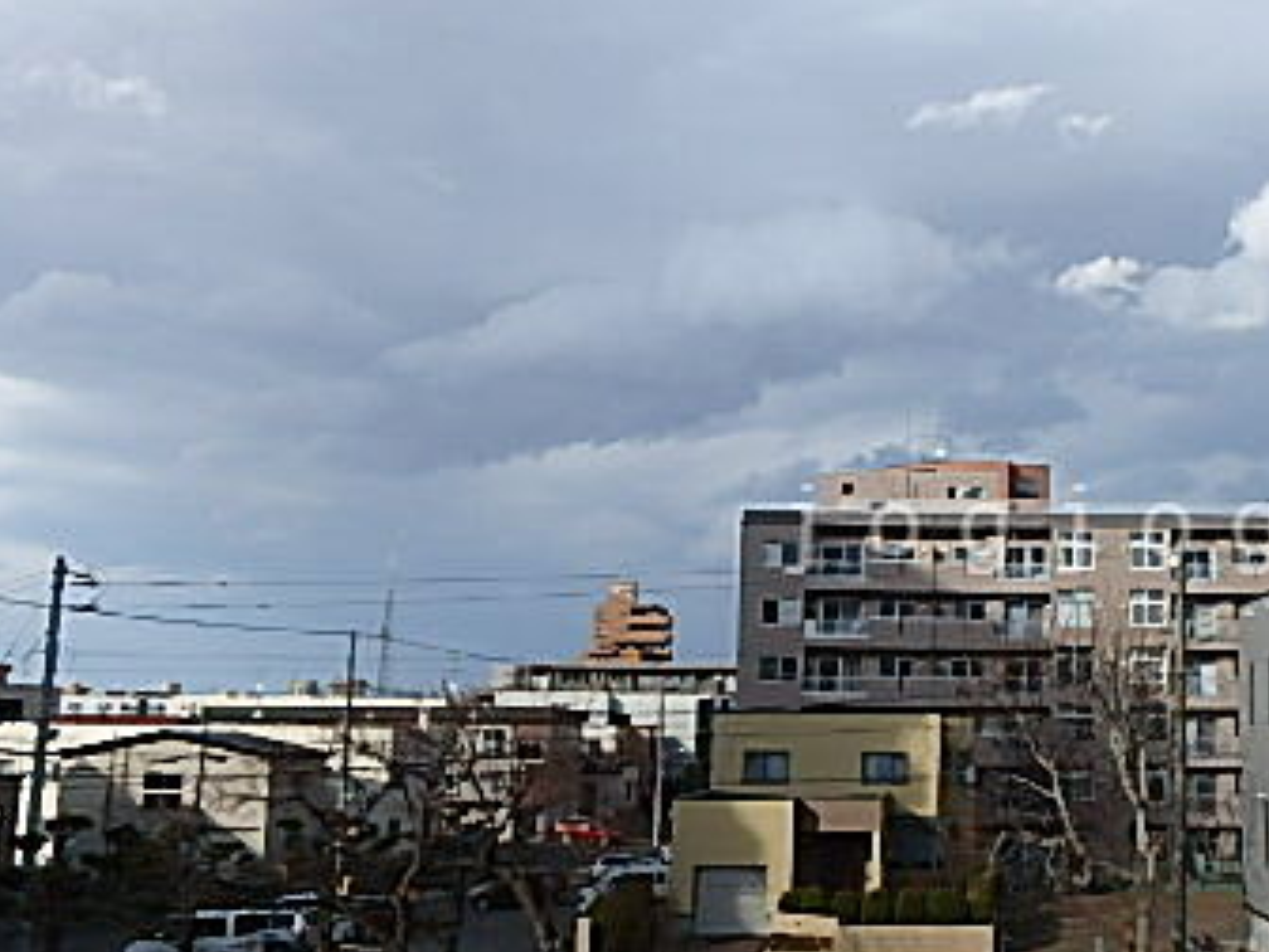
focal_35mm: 40
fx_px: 1466
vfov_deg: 35.9
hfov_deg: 44.2
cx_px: 1042
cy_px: 529
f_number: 6
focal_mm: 3.7
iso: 125
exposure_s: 1/500
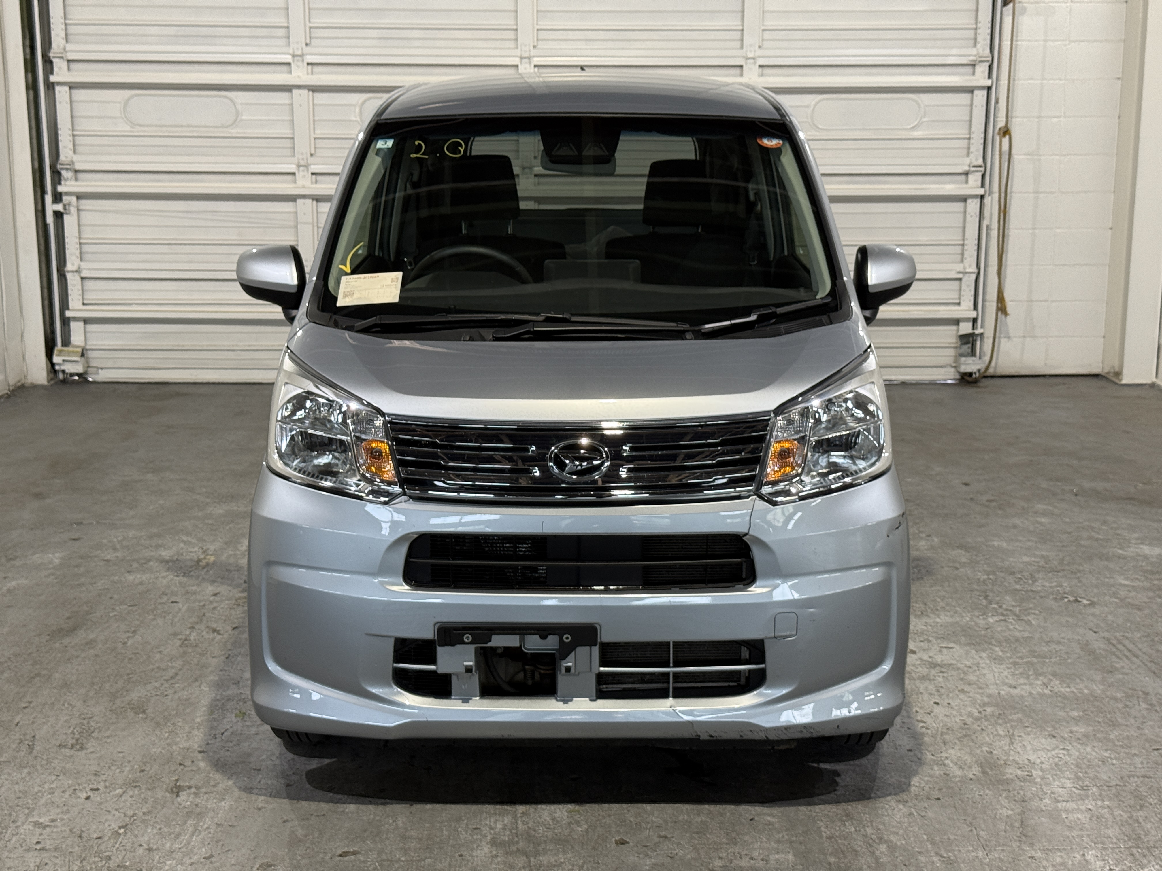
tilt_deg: -10.9
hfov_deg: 39.7
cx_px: 581
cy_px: 436
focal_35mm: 48
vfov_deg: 30.3
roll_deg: -0.3
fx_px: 1611
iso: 100
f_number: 1.78
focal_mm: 6.76
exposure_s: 1/60
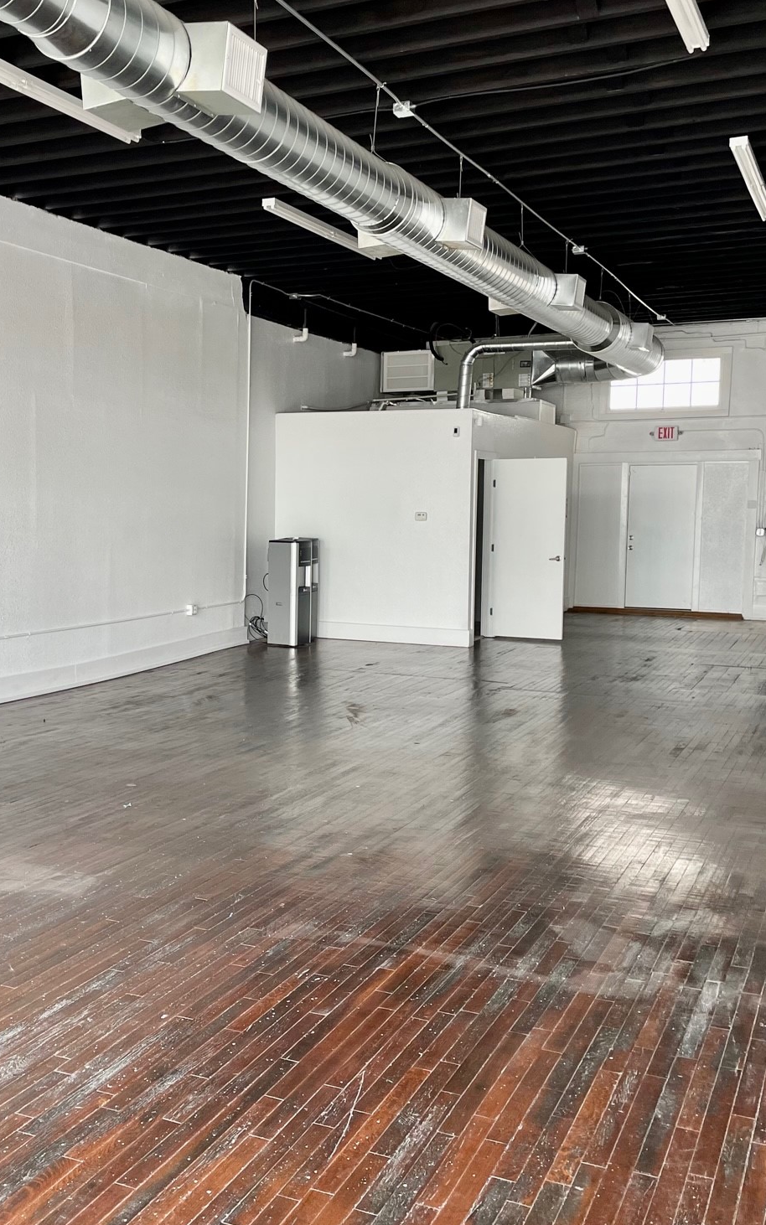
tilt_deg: -5.7
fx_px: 1269
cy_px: 632
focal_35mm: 38
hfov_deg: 33.0
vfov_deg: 51.5
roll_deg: +0.1
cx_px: 205
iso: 50
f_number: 1.6
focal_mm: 4.2
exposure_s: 1/121
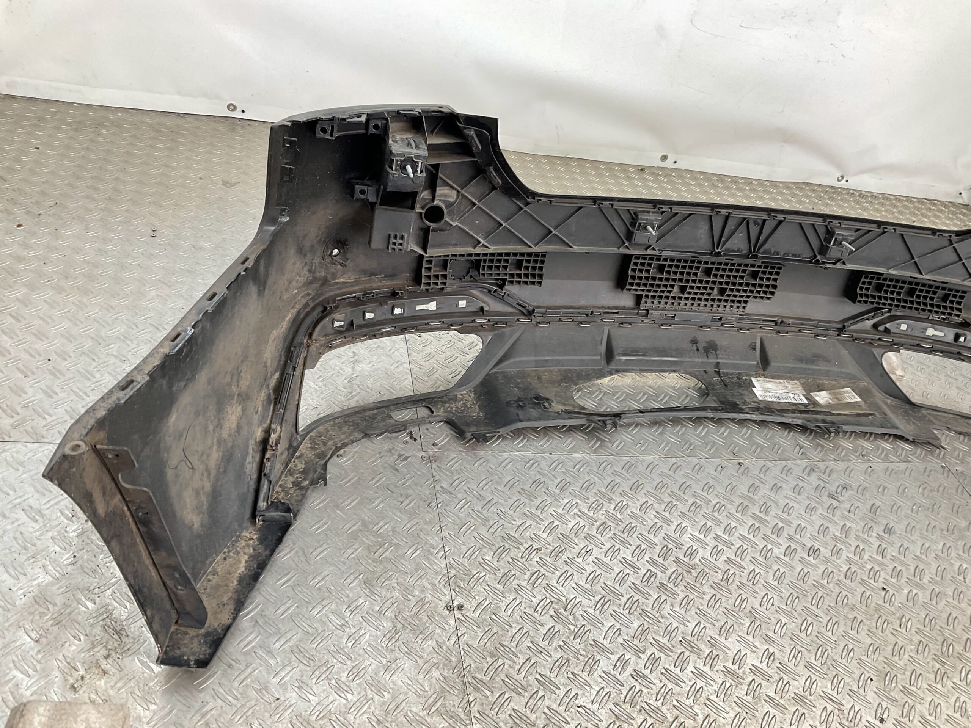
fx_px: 813
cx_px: 486
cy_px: 364
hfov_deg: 61.7
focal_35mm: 29
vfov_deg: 48.2
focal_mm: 3
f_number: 1.8
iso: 25
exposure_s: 1/100
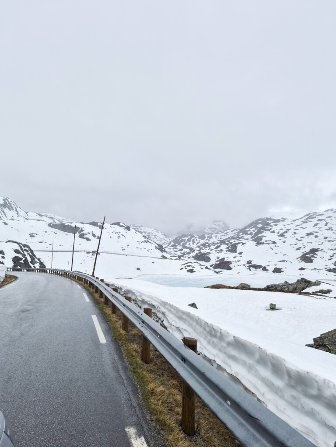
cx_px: 168
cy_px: 224
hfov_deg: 58.9
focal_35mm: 23
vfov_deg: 73.9
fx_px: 298
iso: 50
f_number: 1.8
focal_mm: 5.4
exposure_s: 1/7696
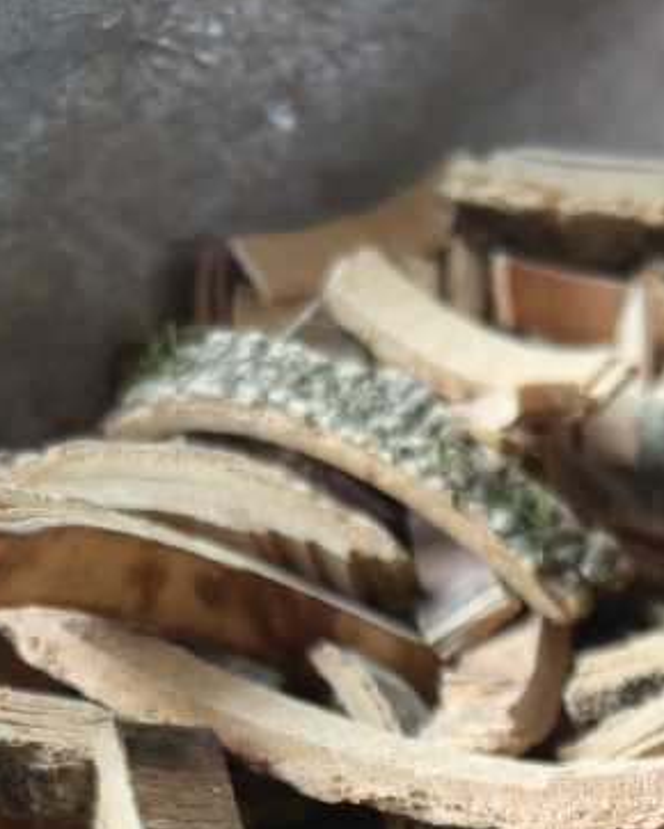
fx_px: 1694
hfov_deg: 21.0
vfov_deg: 23.0
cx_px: 744
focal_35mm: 69
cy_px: 1199
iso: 200
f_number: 1.8
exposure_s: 1/50
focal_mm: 5.59
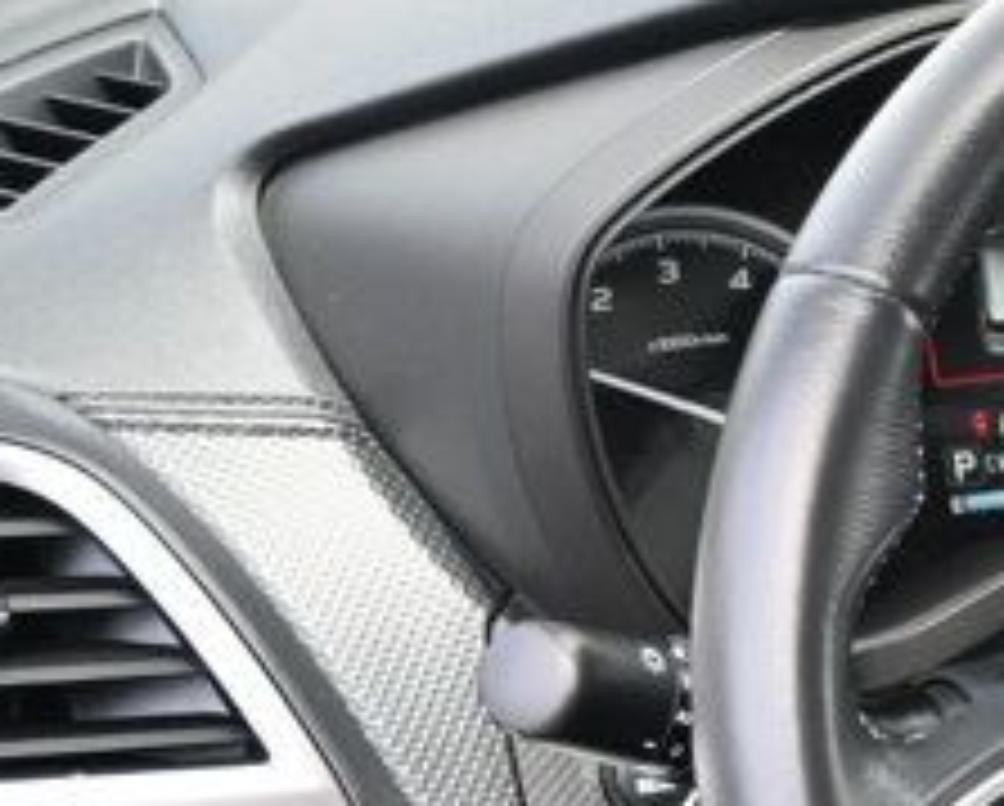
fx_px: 3934
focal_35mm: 132
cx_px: 1697
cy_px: 1157
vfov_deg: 11.3
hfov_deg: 13.3
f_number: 3.8
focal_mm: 20.5
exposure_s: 1/200
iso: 400
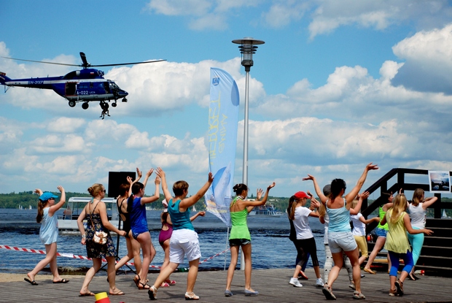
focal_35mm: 87
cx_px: 226
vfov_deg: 15.8
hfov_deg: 23.4
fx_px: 1094
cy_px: 152
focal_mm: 58
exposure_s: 1/2000
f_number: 5.6
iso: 320
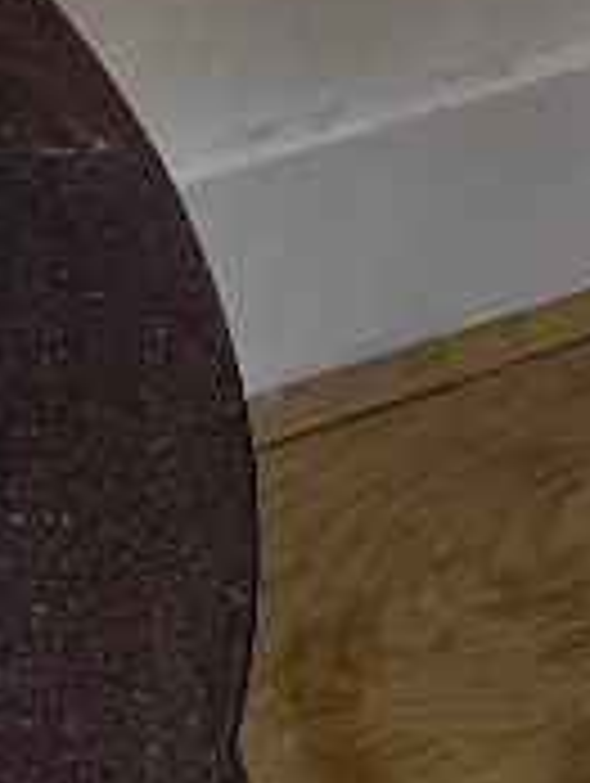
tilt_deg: -24.8
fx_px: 4058
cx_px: -968
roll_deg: -1.4
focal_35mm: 179
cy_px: -1256
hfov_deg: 7.6
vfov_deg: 9.5
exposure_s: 1/121
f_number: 1.6
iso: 64
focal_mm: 4.2
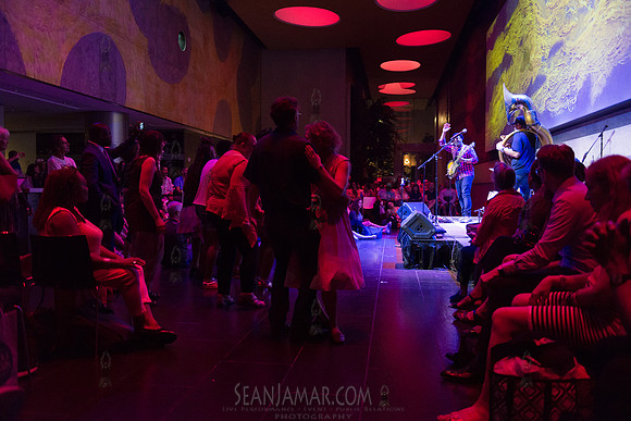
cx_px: 316
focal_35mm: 32
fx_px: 561
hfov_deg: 58.7
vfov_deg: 41.1
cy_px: 210
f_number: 2.8
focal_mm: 32
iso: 3200
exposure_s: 1/160
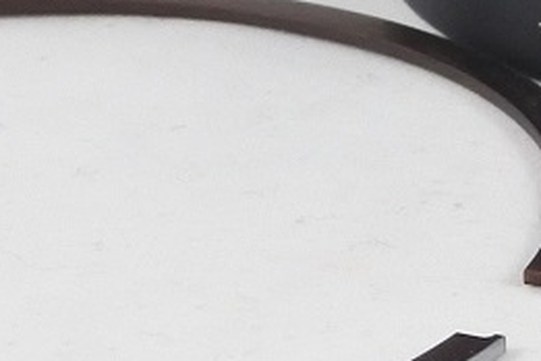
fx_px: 4358
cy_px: -379
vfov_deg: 4.7
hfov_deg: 7.0
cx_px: 913
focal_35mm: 290
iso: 500
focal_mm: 15.7
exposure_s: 1/125
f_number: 4.2
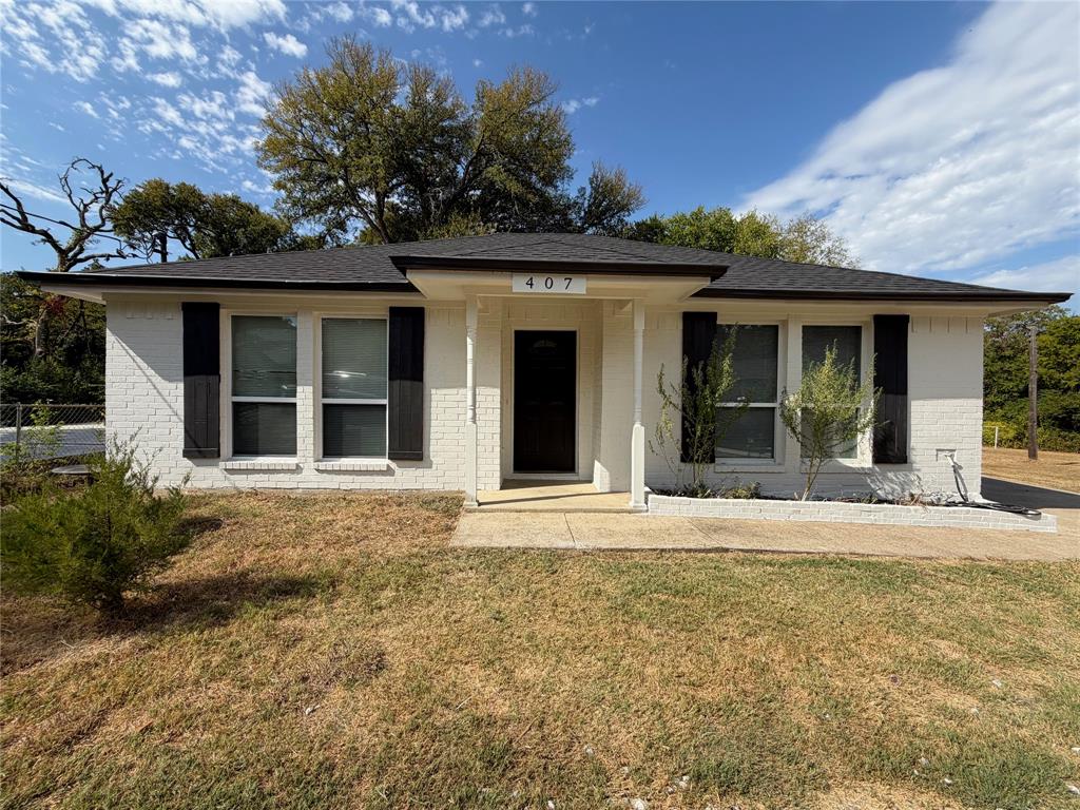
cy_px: 405
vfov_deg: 85.7
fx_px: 437
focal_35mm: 14
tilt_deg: -1.8
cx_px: 540
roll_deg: +0.1
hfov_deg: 102.1
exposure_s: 1/970
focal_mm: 2.22
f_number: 2.2
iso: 20
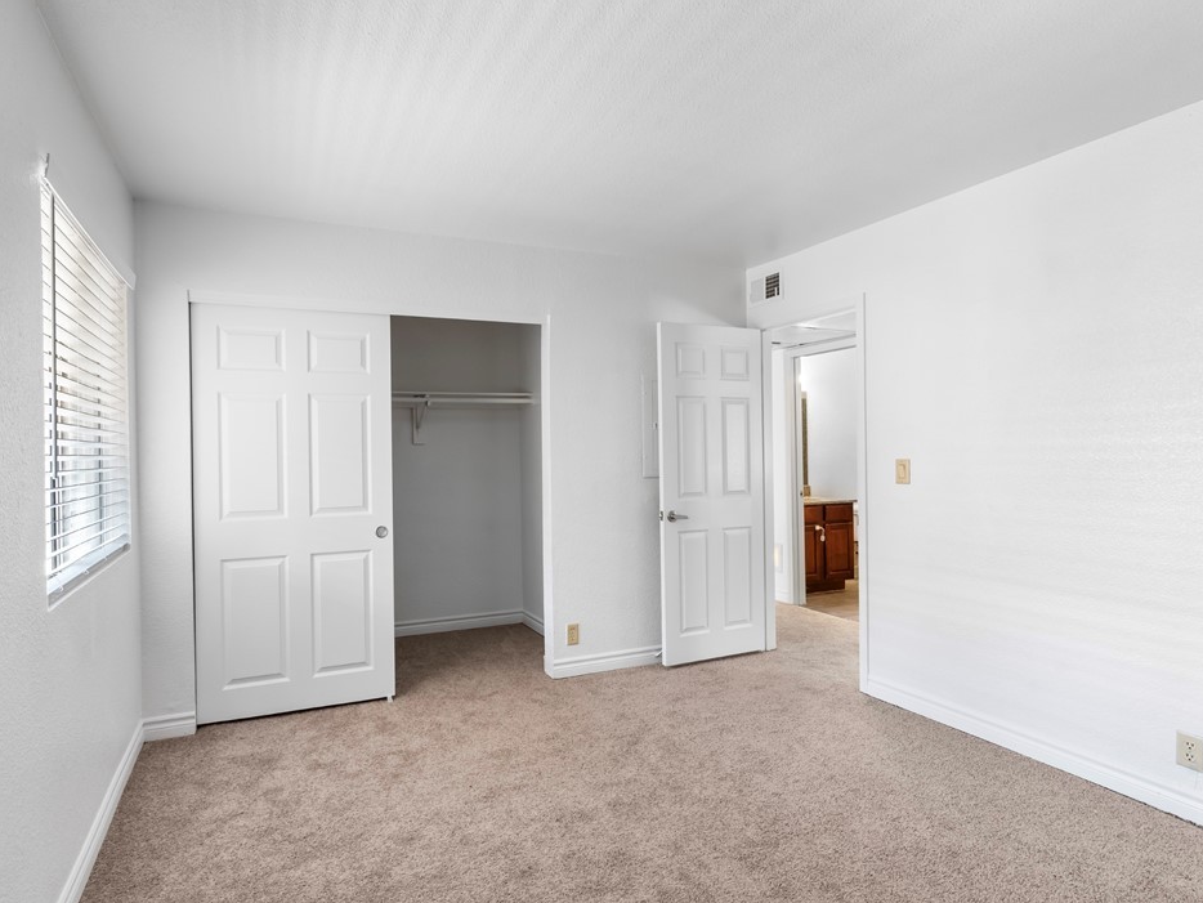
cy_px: 455
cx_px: 532
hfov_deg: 84.3
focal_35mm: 19
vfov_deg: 68.7
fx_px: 660
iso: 400
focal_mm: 17
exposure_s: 1.6
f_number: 8
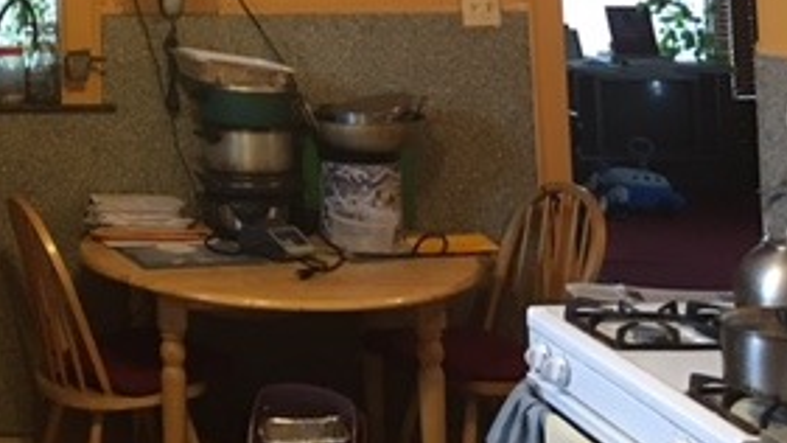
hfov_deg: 26.8
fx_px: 1502
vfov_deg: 15.7
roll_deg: -0.3
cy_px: -179
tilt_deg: +3.8
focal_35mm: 72
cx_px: -92
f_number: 2.2
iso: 80
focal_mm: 4.15
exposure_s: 1/15
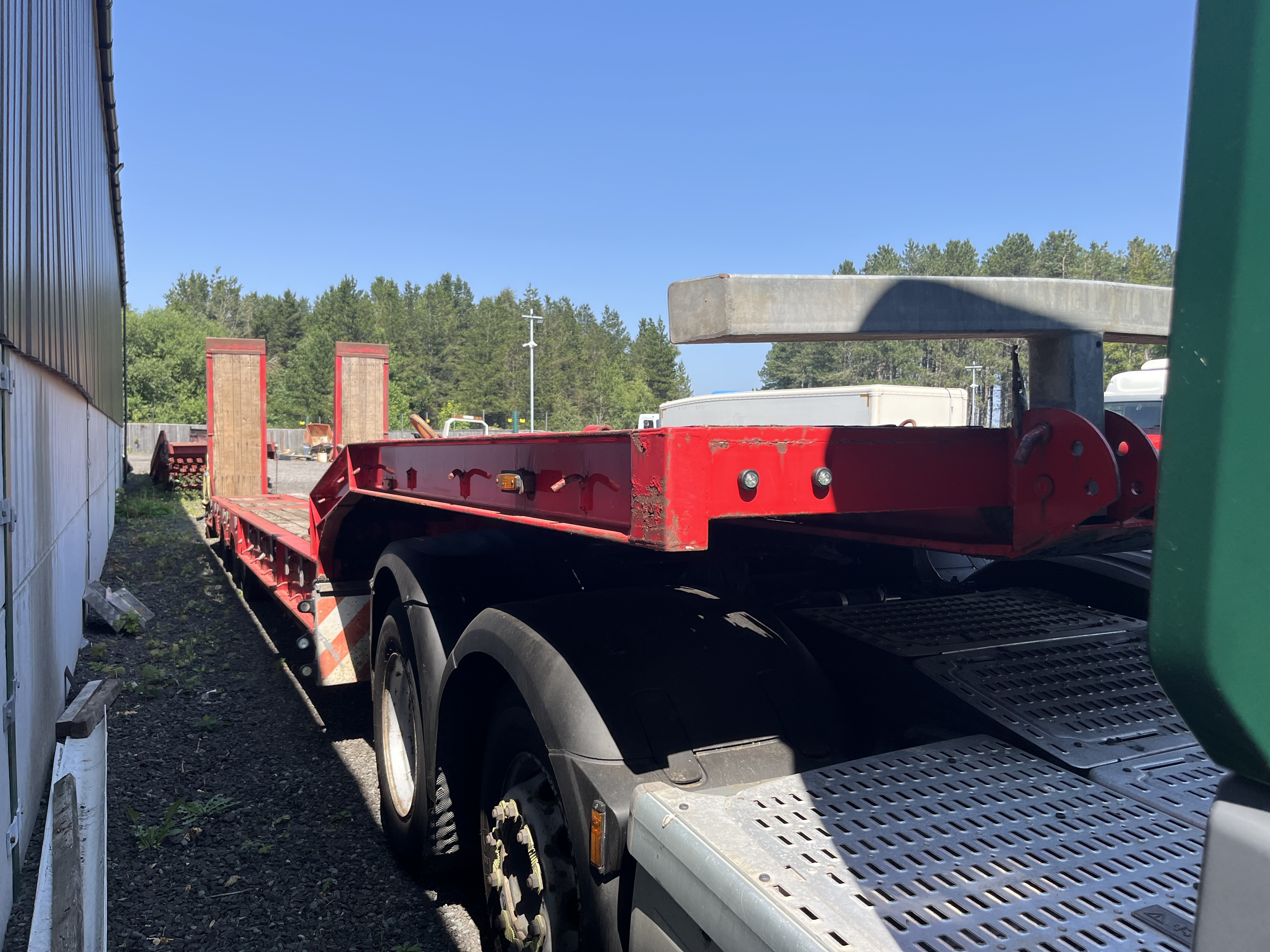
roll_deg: -0.4
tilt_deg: -1.2
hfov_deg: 67.3
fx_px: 954
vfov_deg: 53.1
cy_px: 476
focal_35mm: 26
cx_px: 635
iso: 50
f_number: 1.6
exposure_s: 1/1672
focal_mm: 5.1
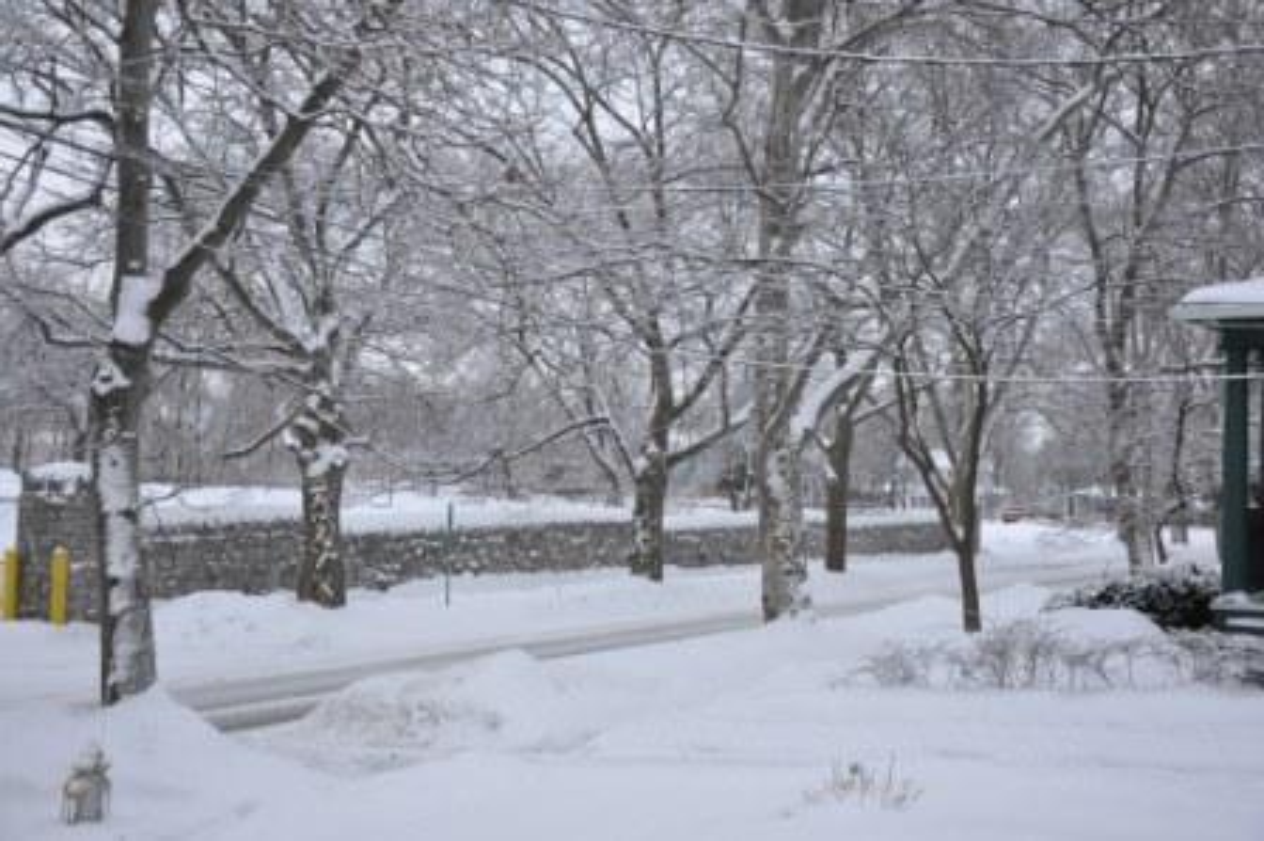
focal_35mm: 51
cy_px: 420
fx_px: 1789
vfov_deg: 26.4
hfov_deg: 38.9
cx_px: 632
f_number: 5.6
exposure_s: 1/125
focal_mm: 34
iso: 360
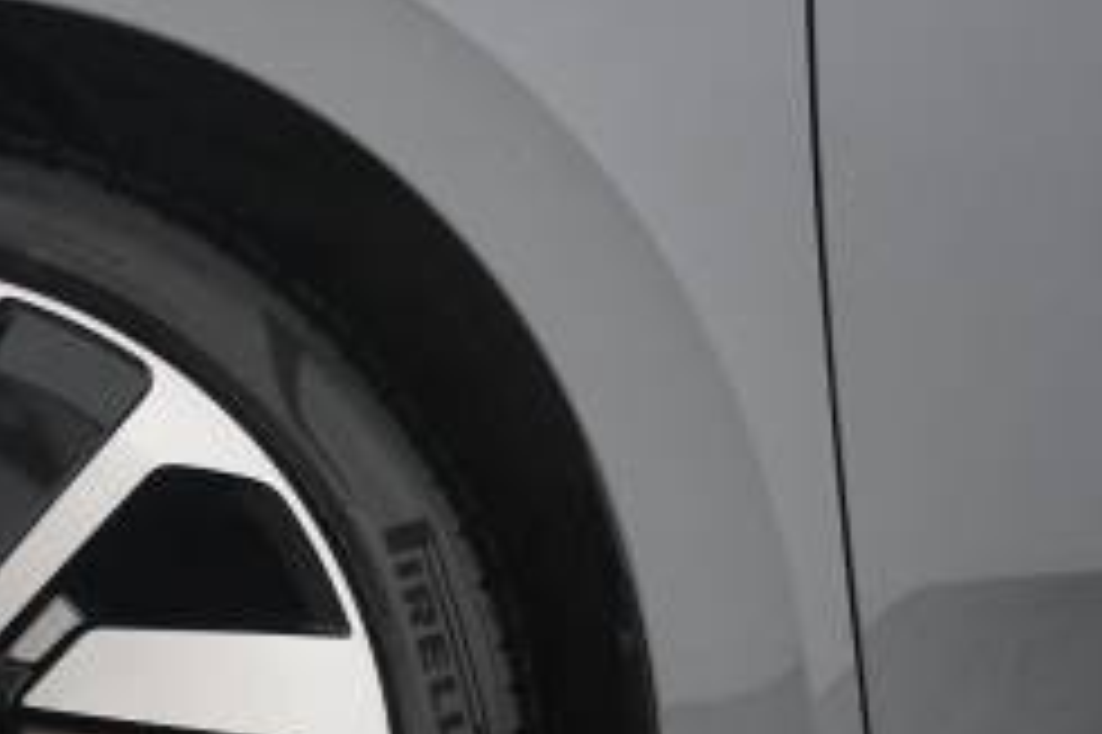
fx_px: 2875
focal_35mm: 94
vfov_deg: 14.4
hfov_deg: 20.4
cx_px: -189
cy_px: 662
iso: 3200
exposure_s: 1/200
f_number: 4
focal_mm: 24
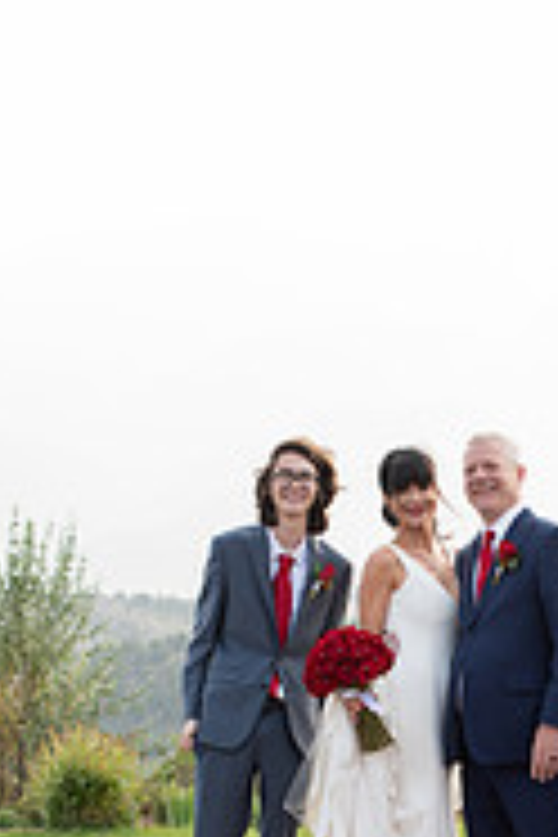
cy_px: 882
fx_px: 2813
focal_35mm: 121
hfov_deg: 11.3
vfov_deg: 16.5
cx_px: 504
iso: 160
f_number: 4
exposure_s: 1/320
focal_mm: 50
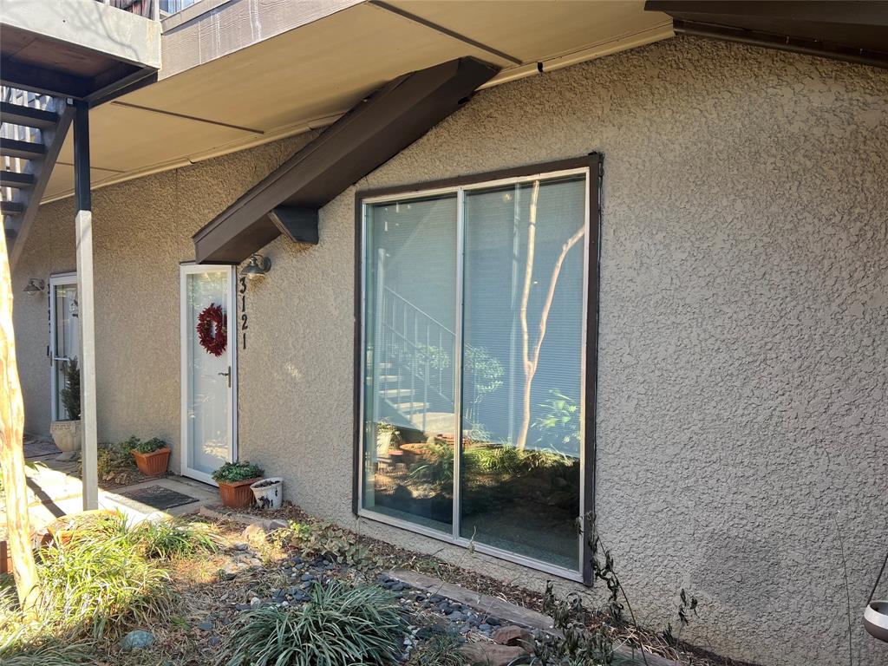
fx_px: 667
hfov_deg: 67.3
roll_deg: +0.3
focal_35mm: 26
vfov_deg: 53.1
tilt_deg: -2.5
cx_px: 444
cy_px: 333
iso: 40
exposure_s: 1/205
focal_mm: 5.7
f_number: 1.5
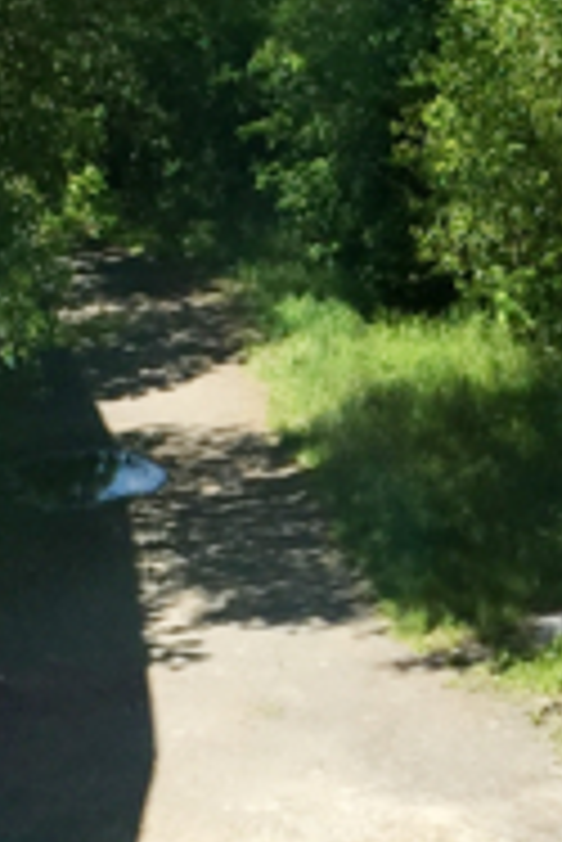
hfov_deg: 8.3
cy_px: 554
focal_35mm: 165
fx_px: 3856
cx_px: 611
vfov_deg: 12.4
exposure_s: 1/659
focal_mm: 4.15
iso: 32
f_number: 2.2
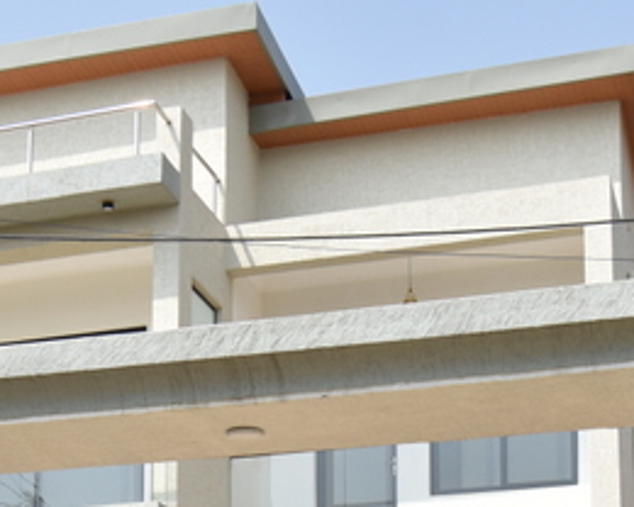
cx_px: 168
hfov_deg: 20.5
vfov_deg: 15.8
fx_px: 1745
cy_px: 644
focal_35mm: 93
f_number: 8
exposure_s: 1/200
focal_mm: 20
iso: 100
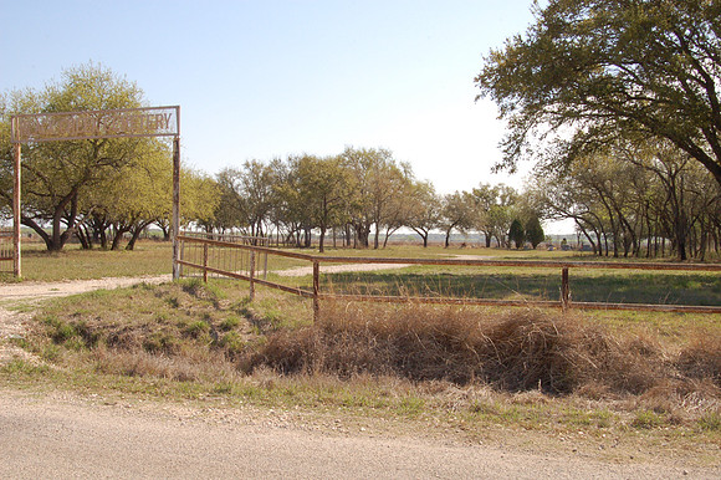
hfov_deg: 46.4
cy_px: 240
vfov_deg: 31.9
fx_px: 841
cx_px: 360
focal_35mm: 42
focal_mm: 28
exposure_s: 1/160
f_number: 22
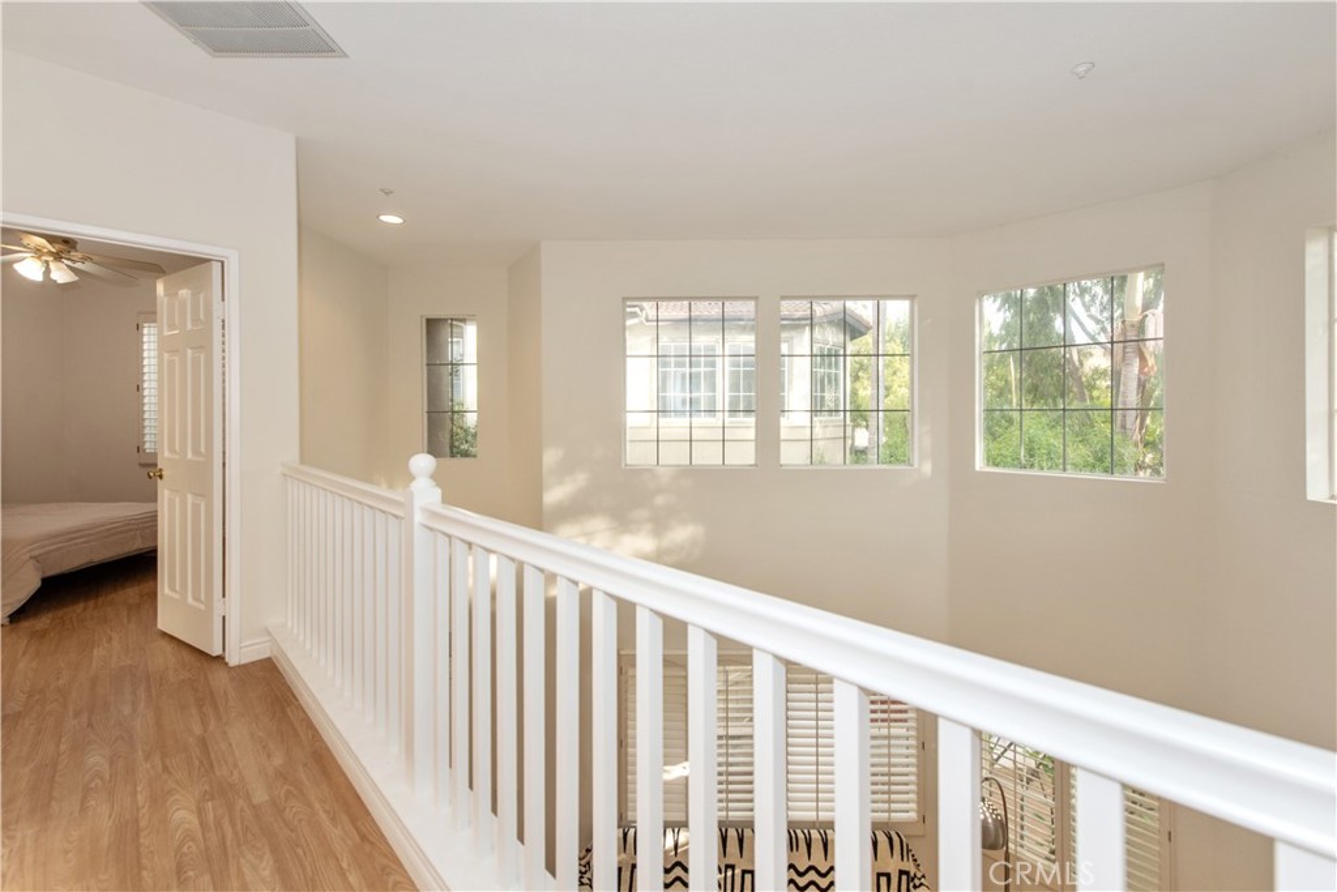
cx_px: 668
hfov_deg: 104.2
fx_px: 520
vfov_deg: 81.2
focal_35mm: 14
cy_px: 446
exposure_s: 1/125
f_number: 5.6
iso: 500
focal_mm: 14
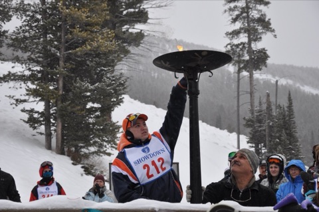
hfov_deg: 21.9
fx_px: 823
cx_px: 160
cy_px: 106
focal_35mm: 93
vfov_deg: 14.7
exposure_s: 1/200
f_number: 7.1
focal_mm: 62
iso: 200
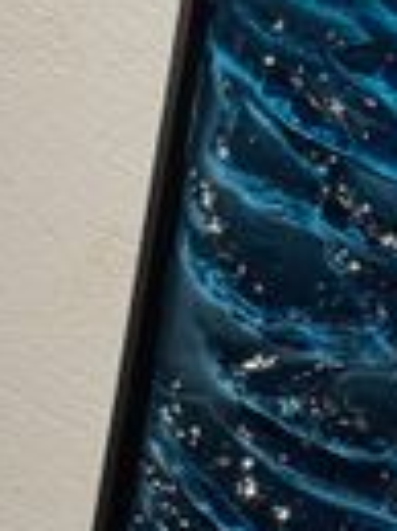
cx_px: 569
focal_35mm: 148
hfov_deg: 9.7
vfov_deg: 13.3
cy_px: 404
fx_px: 2271
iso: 80
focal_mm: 6.8
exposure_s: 1/100
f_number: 1.8
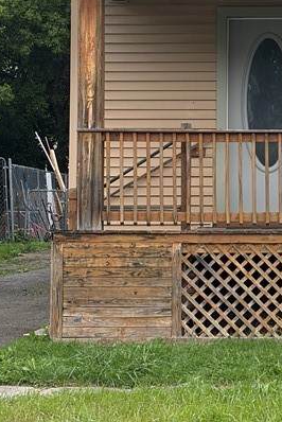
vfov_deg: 14.7
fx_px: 1630
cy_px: 84
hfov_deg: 9.7
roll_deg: +0.0
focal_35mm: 139
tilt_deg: +4.7
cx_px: 375
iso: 50
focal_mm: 5.96
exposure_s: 1/907
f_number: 1.6
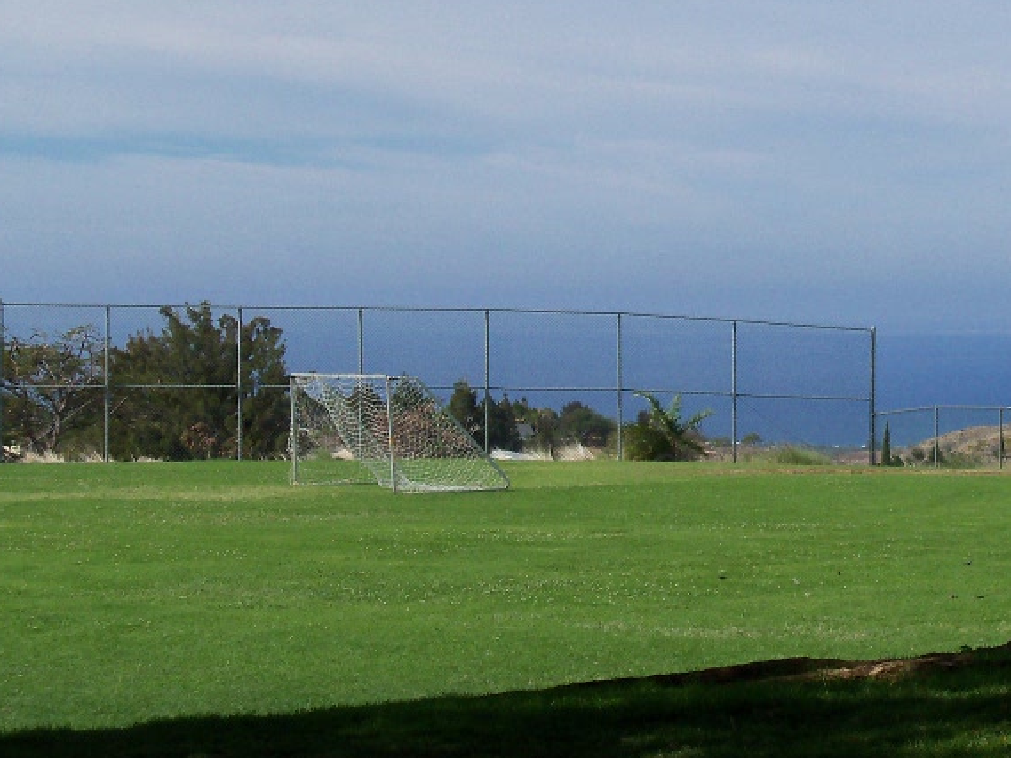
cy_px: 231
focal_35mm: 126
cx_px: 773
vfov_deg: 11.7
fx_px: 3681
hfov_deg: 15.6
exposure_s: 1/1250
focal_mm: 12.3
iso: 80
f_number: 4.1
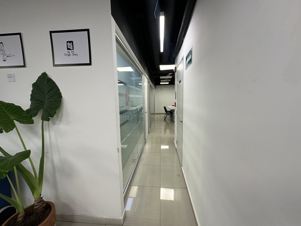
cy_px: 113
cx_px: 150
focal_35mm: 14
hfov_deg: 102.1
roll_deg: +0.5
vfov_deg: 85.7
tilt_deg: -6.8
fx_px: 122
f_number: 2.2
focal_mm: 2.22
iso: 200
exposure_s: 1/120
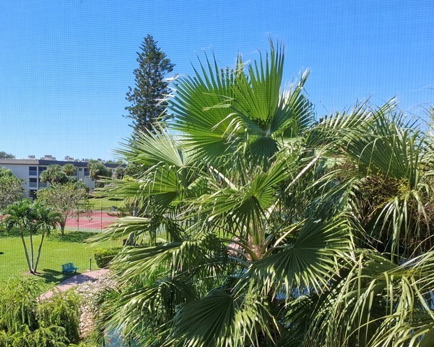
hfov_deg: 48.0
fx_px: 475
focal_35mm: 37
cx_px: 132
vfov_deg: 39.8
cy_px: 225
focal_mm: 5.54
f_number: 1.8
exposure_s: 1/867
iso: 50
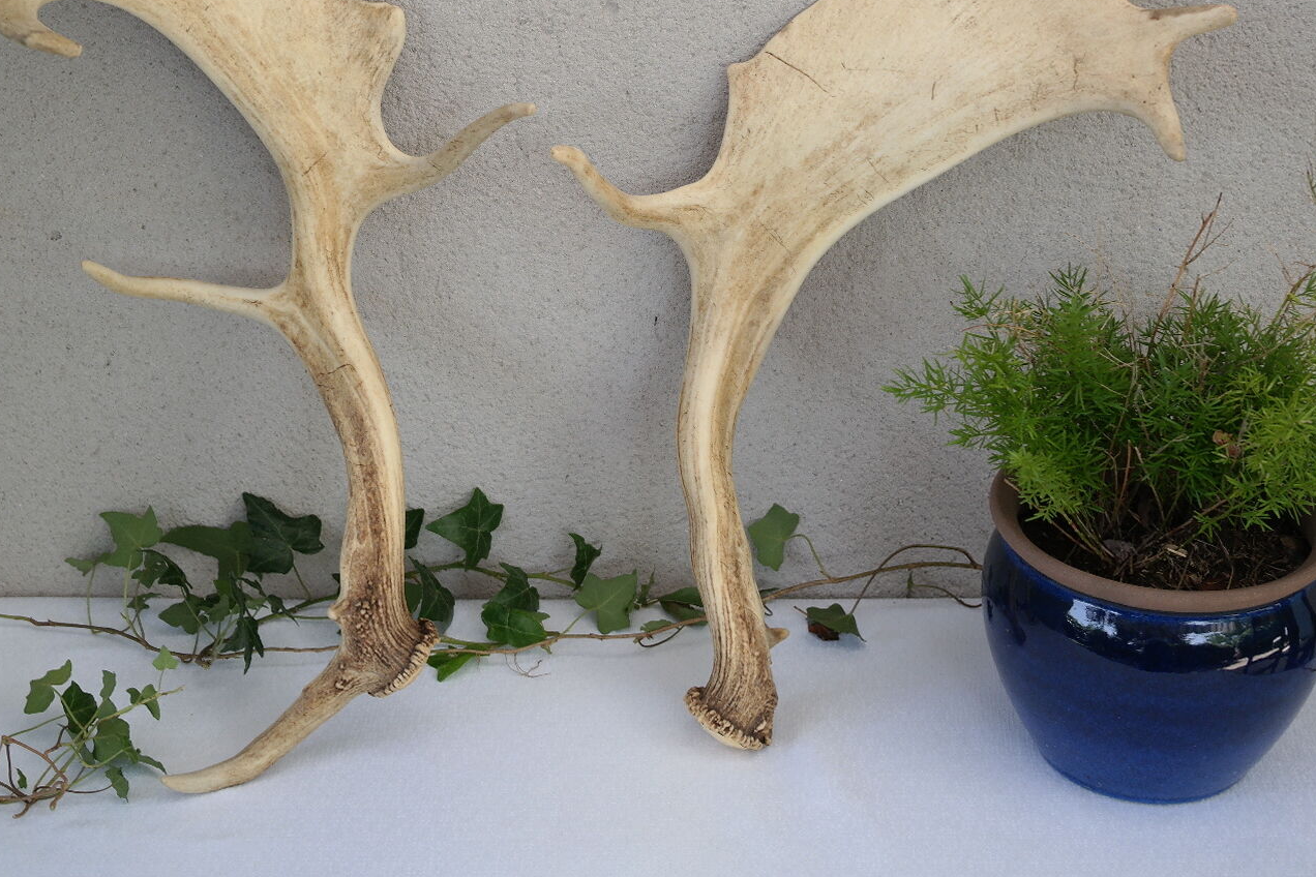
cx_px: 617
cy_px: 282
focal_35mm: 72
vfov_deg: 18.9
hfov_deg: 28.1
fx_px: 2632
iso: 200
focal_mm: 35
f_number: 4.5
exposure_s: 1/125
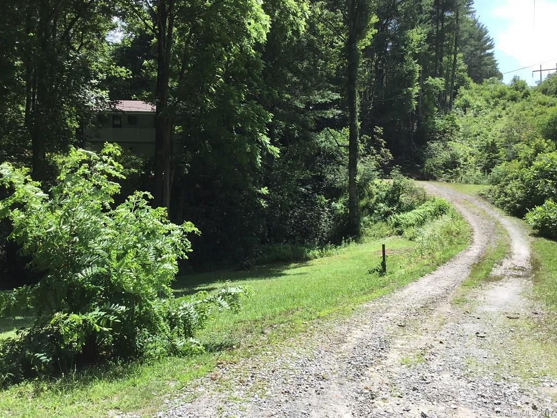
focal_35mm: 31
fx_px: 499
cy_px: 209
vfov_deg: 45.4
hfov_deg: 58.4
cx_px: 278
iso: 25
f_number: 2.4
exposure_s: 1/586
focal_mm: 3.3
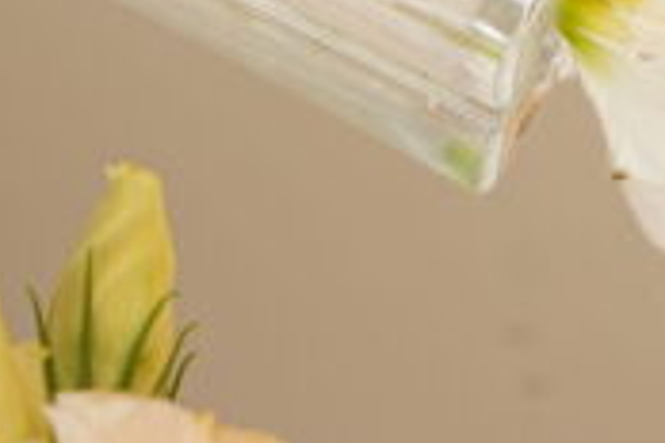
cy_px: -157
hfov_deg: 8.5
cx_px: 107
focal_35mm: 241
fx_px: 4451
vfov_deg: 5.7
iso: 160
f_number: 7.1
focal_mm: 70
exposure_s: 1/125
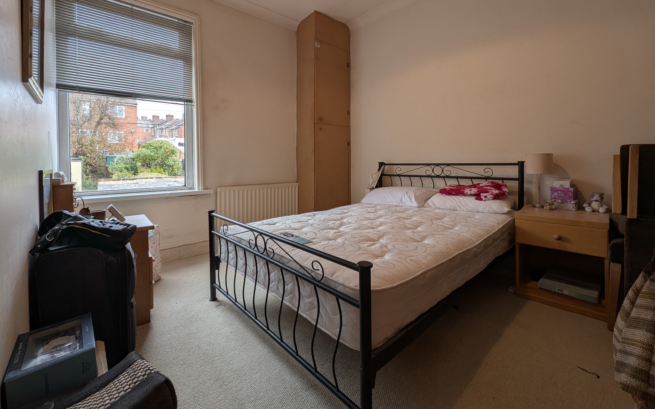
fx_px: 250
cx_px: 328
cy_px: 167
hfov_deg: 105.3
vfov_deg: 77.9
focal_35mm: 14
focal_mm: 1.95
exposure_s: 1/124
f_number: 2.2
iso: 39
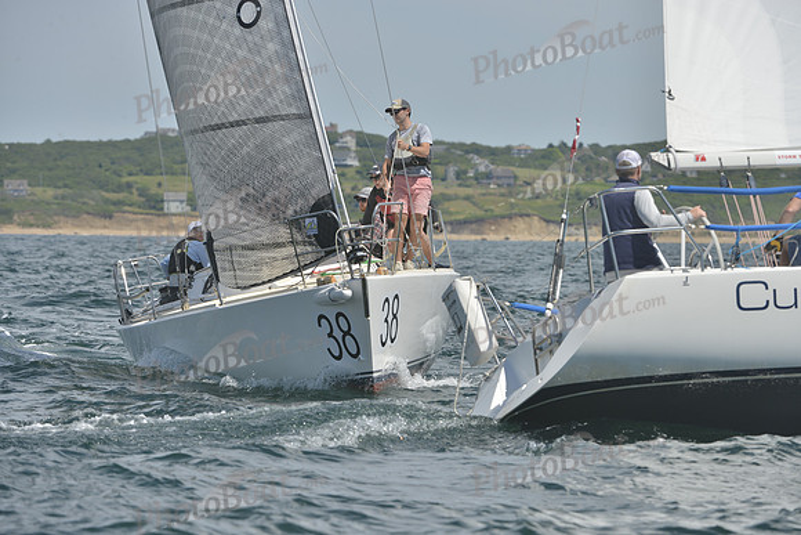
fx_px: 4896
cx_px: 400
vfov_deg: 6.2
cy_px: 268
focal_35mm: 220
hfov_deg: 9.4
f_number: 10
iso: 280
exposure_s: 1/800
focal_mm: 220
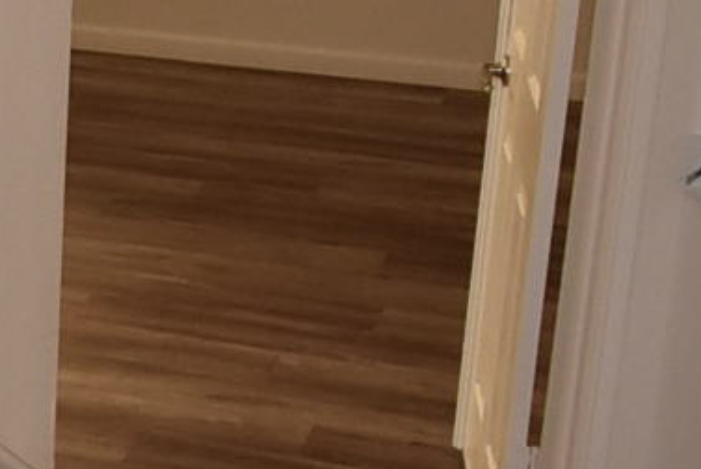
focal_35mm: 119
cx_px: -480
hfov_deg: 15.3
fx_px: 2319
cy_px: 208
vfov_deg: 11.5
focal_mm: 10
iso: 720
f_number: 5
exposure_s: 1/100
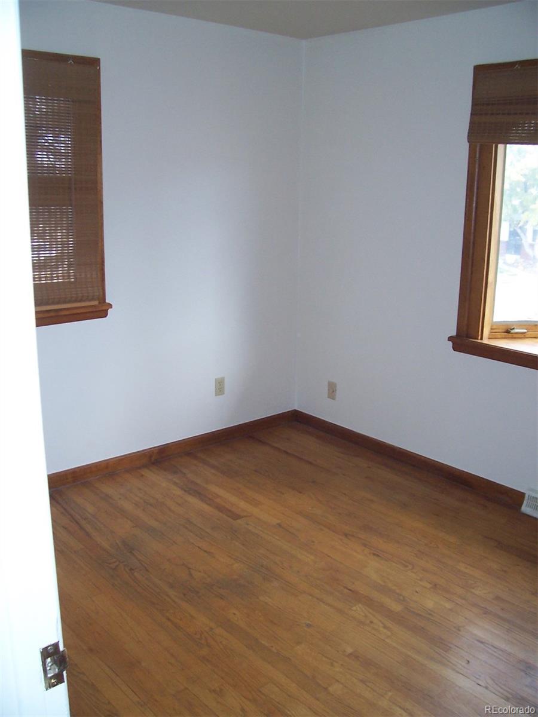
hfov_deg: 41.8
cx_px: 269
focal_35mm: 34
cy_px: 358
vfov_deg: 54.0
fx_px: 705
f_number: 2.7
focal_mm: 5.6
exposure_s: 1/60
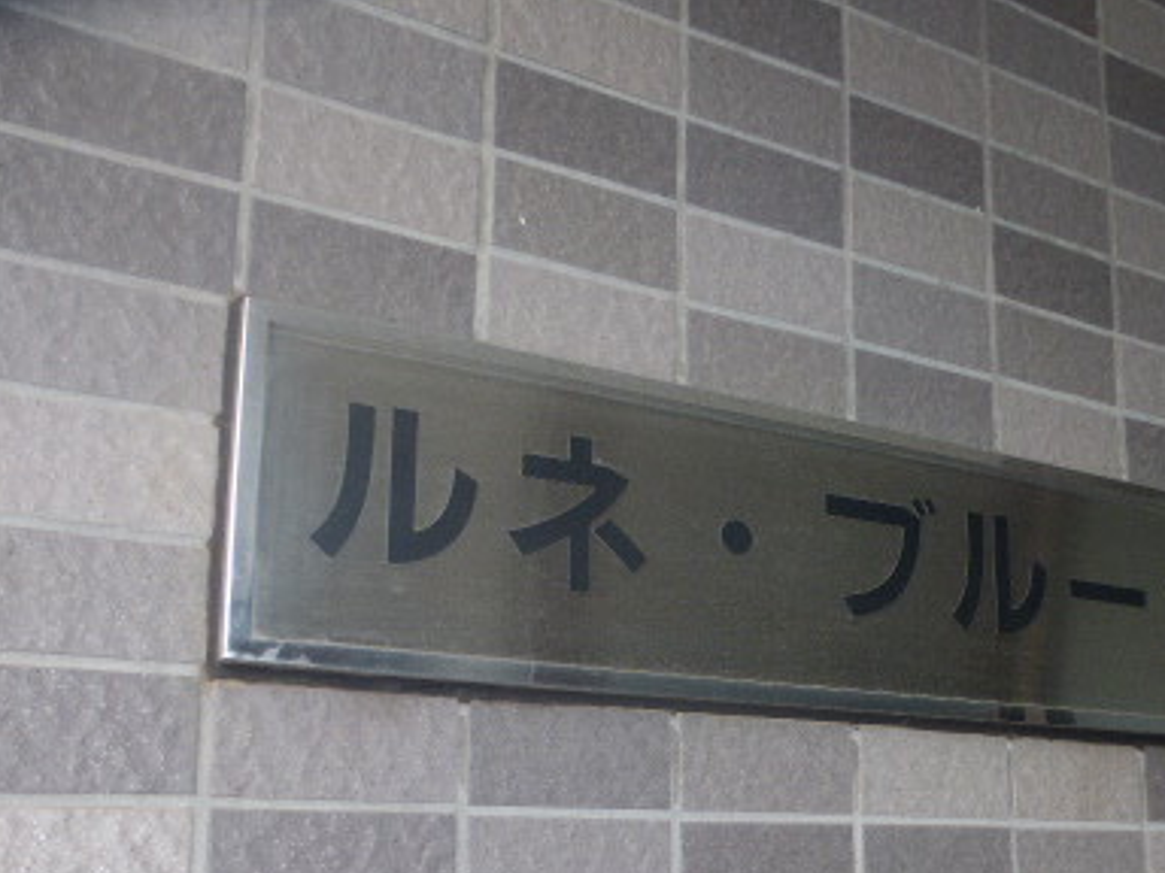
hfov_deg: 45.4
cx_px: 859
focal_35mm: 40
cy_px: 649
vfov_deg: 35.2
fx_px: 1346
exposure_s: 1/60
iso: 100
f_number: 3.3
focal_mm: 4.3
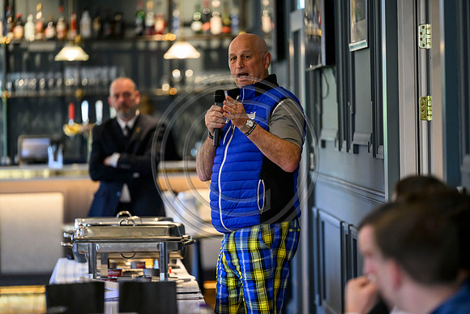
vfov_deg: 6.9
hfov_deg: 10.3
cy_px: 157
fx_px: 2612
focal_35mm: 200
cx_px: 235
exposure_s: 1/500
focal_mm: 200
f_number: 2.8
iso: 3200
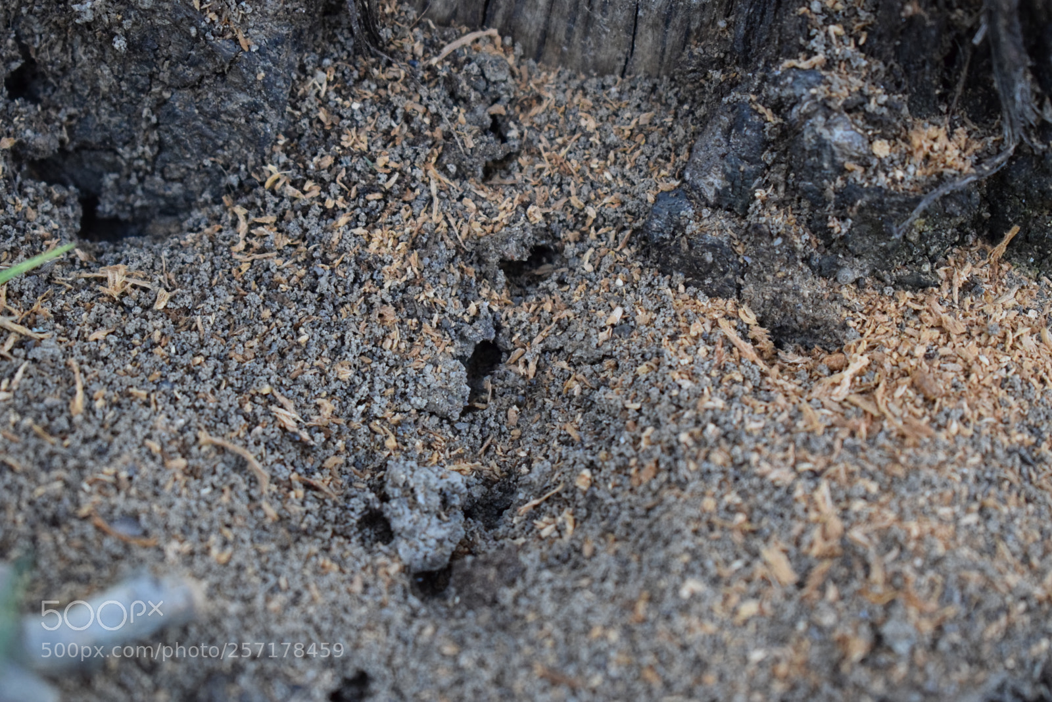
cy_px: 351
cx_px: 526
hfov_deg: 26.0
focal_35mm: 78
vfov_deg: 17.5
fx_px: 2279
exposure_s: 1/500
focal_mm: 52
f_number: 5.6
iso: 2800
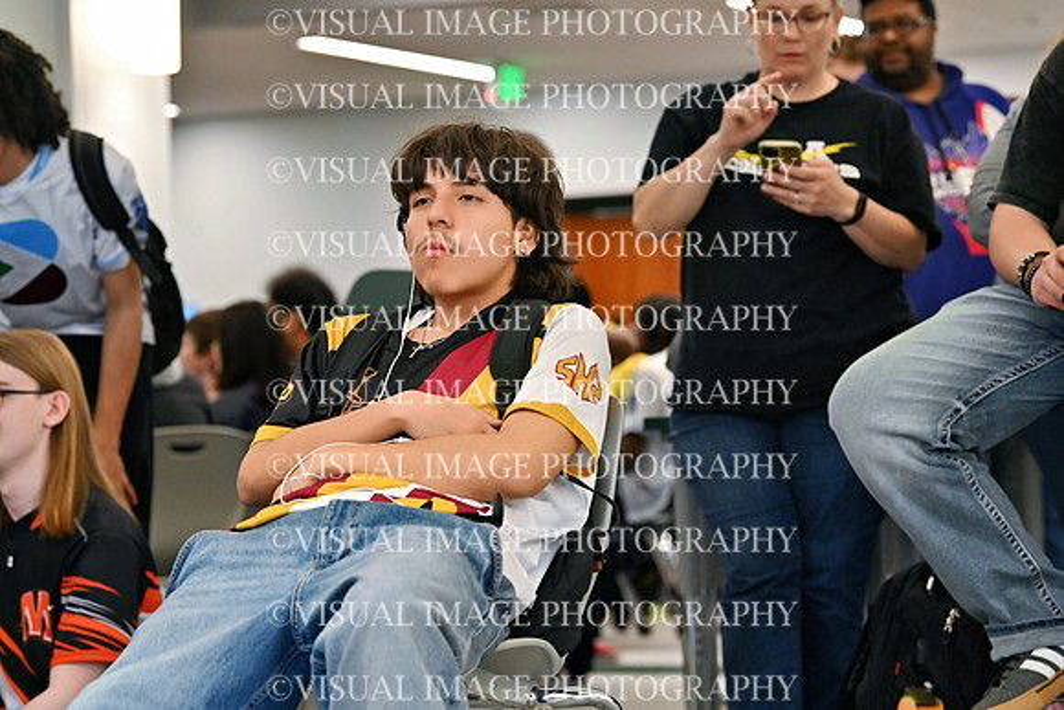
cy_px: 355
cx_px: 532
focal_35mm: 116
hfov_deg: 17.6
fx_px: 3429
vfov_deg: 11.8
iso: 4000
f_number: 5
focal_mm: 116
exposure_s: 1/125
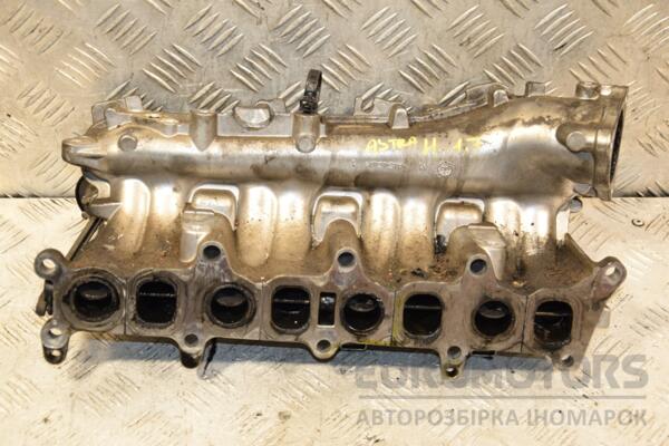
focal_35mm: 68
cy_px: 223
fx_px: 1254
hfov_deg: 29.9
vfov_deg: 20.2
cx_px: 334
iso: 800
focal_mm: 45
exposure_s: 1/160
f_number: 4.8
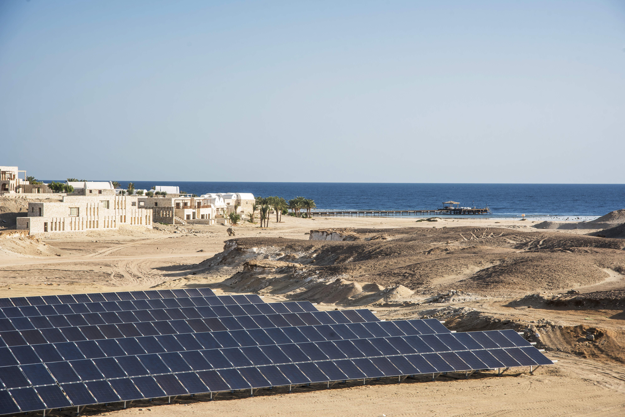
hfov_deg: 23.9
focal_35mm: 85
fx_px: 1476
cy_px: 208
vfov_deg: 16.1
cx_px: 312
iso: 50
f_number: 10
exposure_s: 1/80
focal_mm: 85
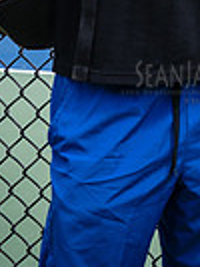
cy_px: -183
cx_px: 247
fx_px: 1415
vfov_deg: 10.2
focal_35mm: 184
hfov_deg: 8.0
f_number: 4
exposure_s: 1/1250
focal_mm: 35
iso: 500
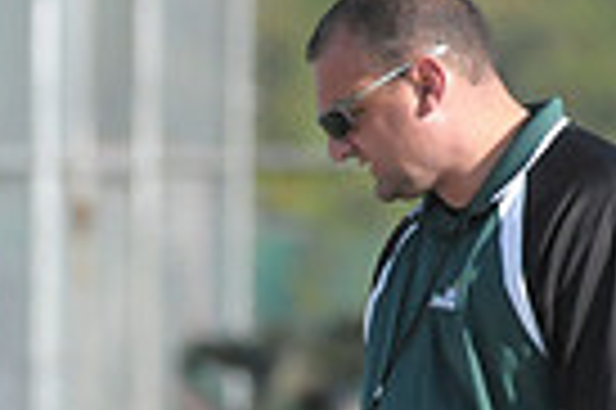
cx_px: -58
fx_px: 23893
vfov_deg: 1.0
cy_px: 701
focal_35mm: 1398
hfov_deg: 1.5
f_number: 4
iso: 1600
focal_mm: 220
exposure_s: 1/8000
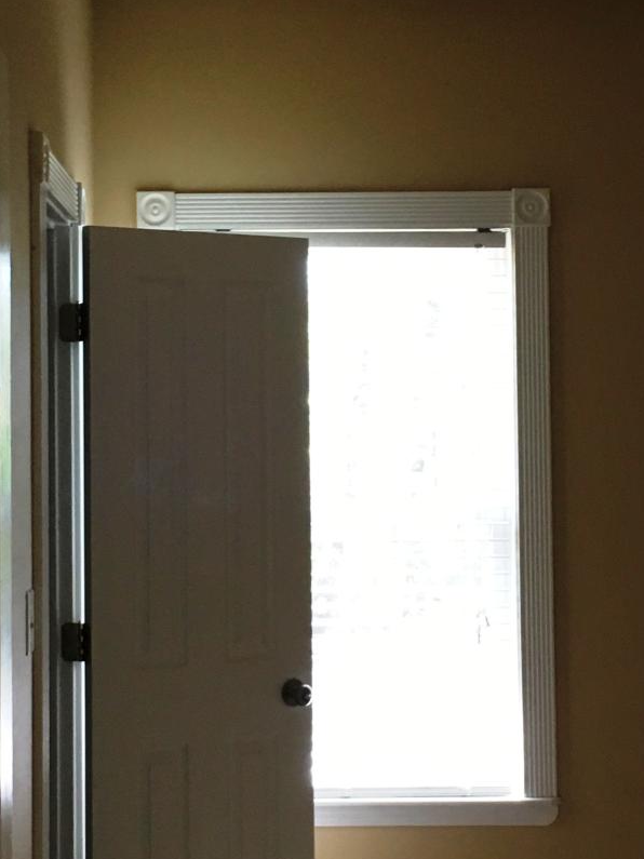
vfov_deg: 26.7
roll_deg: +1.3
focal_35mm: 73
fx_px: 1811
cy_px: 382
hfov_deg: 20.1
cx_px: 273
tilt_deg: +1.9
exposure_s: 1/30
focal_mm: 4.15
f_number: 2.2
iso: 100
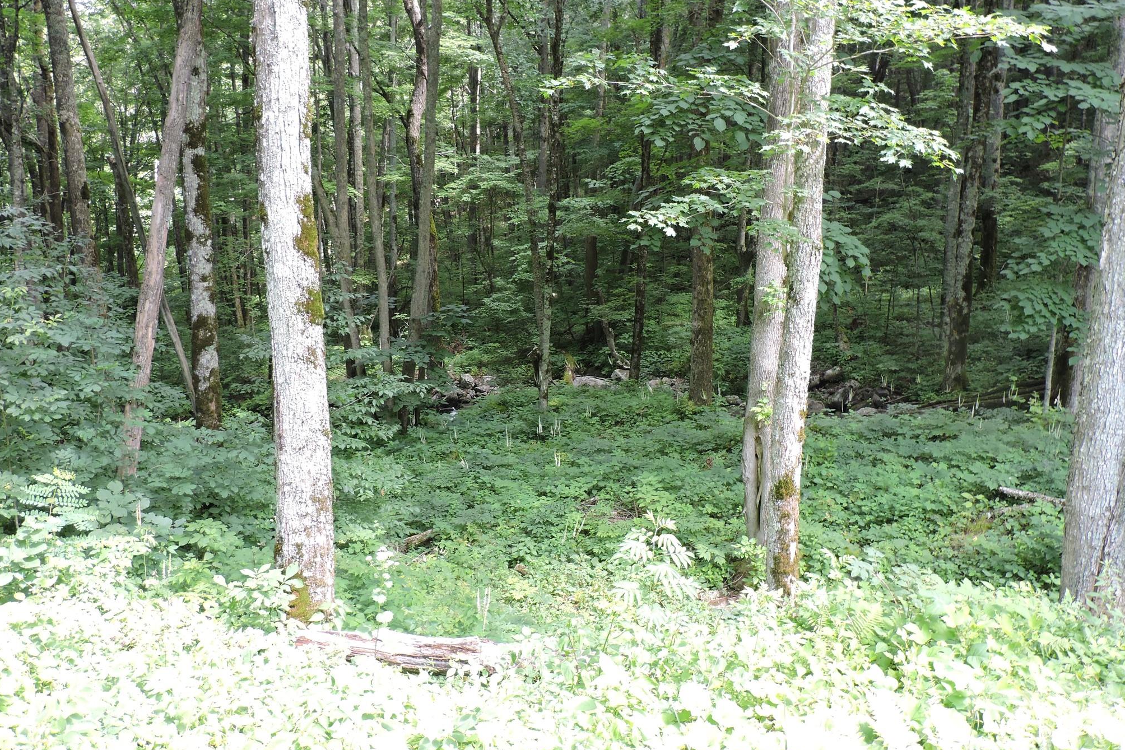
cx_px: 572
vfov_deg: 37.9
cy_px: 361
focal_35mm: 35
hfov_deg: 54.4
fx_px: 1094
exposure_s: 1/50
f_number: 3.2
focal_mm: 5.9
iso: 160
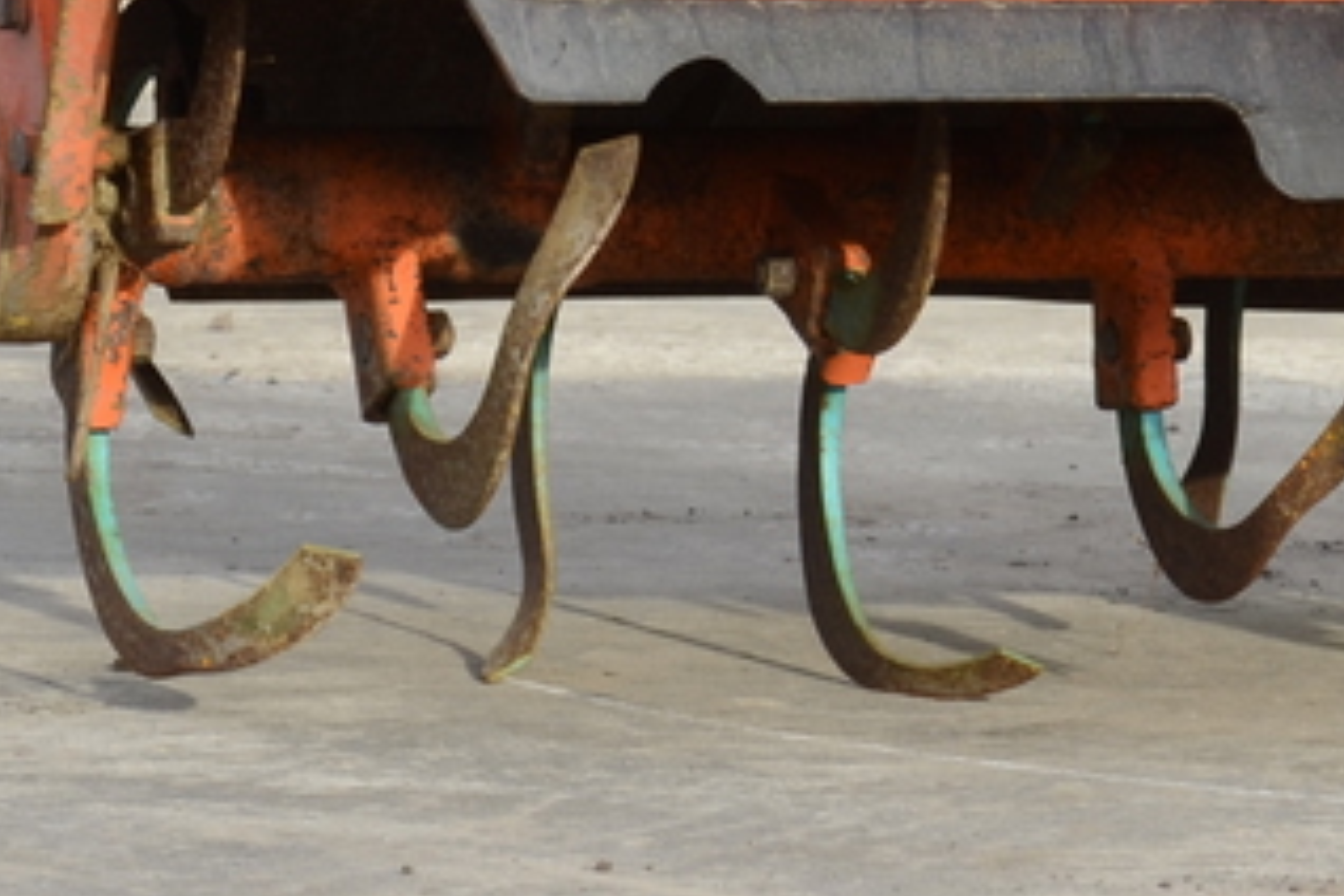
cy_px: 21
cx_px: 1851
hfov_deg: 9.5
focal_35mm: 211
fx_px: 7877
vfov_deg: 6.5
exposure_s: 1/160
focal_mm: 35
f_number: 10
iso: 125
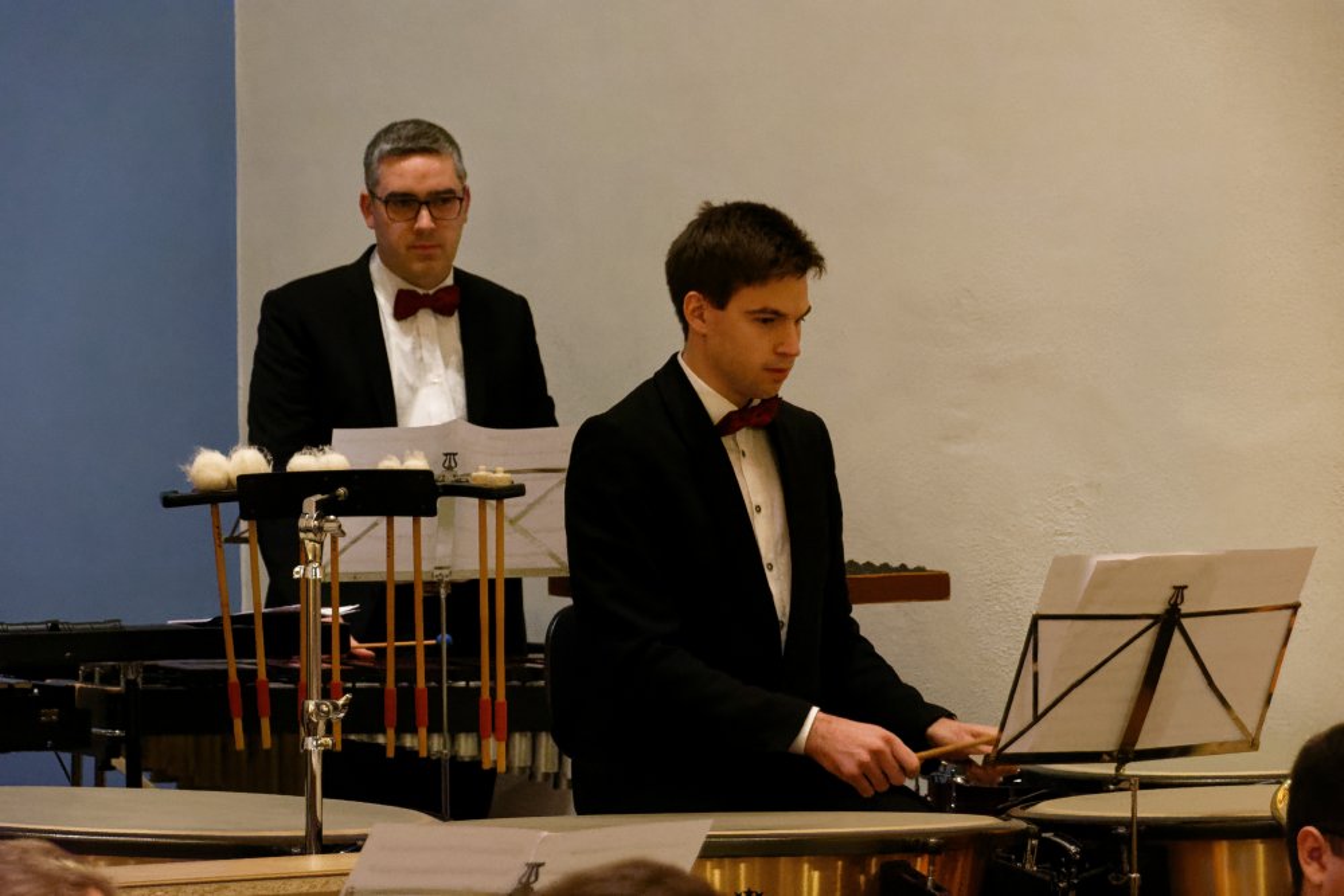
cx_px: 672
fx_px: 5040
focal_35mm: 135
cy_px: 448
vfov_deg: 10.2
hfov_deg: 15.2
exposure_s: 1/160
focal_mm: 90
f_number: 5.3
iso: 11400
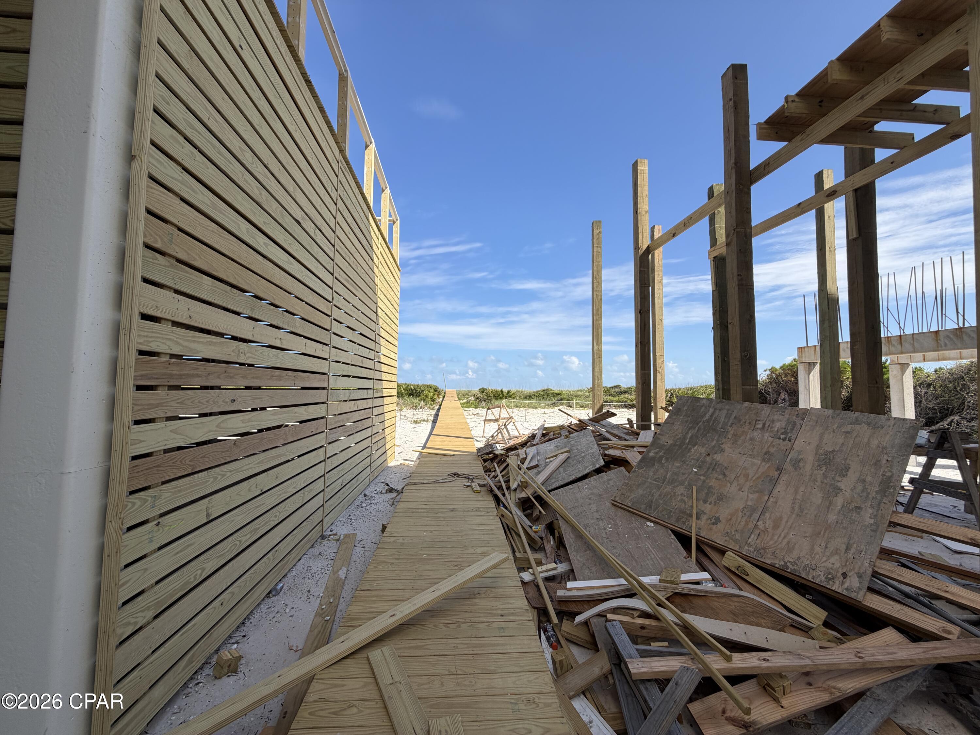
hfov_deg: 102.1
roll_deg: -0.7
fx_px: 396
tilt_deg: +3.4
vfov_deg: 85.7
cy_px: 368
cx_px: 490
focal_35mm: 14
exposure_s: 1/770
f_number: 2.2
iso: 32
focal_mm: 2.22
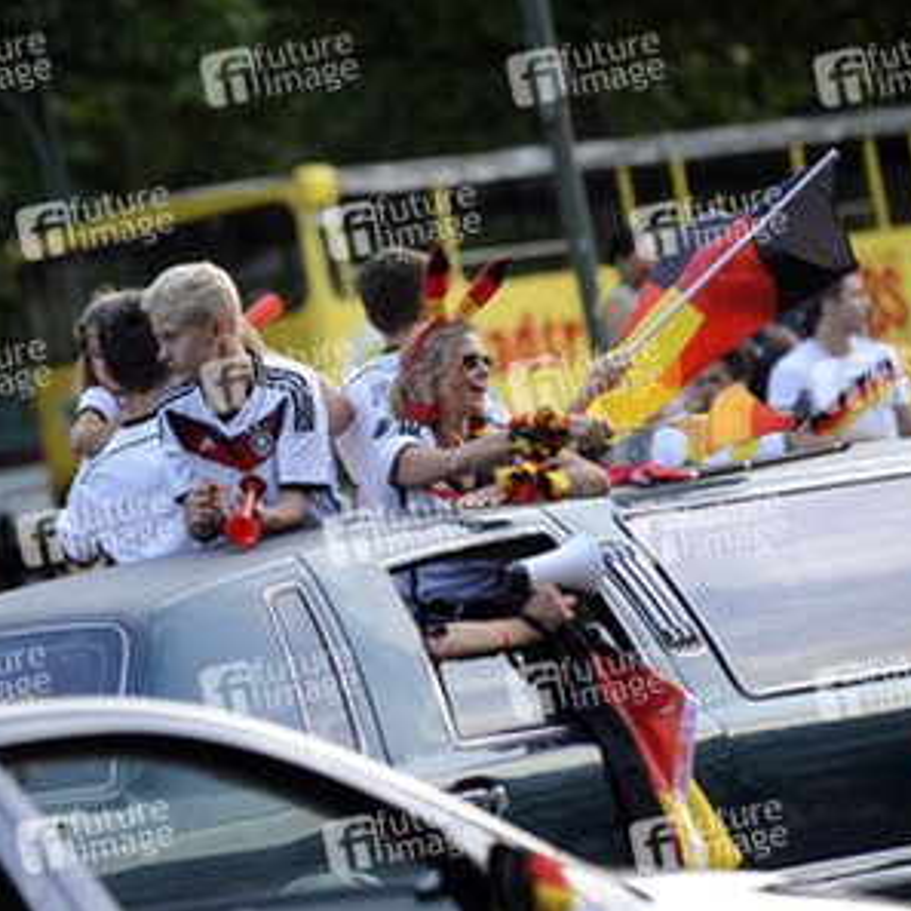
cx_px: 321
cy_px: 454
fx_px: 7682
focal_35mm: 258
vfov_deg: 6.8
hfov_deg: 6.8
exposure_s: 1/320
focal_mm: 200
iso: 1000
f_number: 4.5
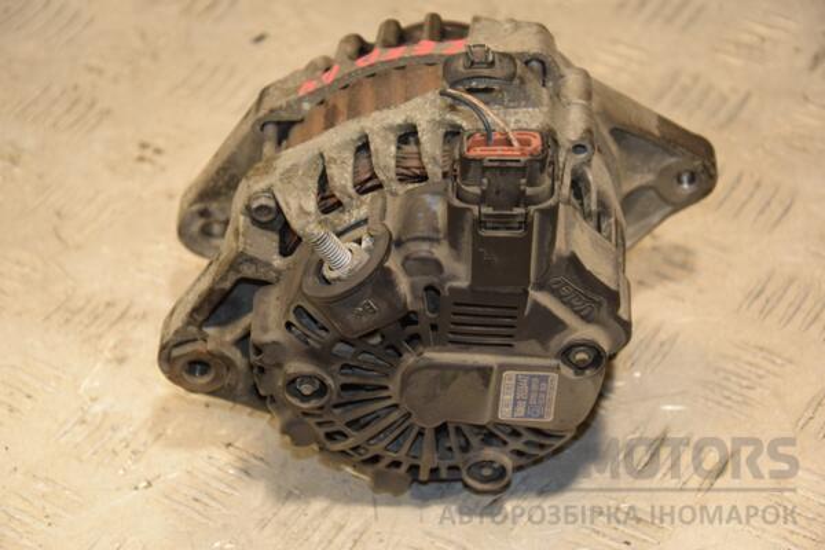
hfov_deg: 19.5
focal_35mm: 105
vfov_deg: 13.0
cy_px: 275
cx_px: 412
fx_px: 2406
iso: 800
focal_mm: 70
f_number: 5.3
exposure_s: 1/125
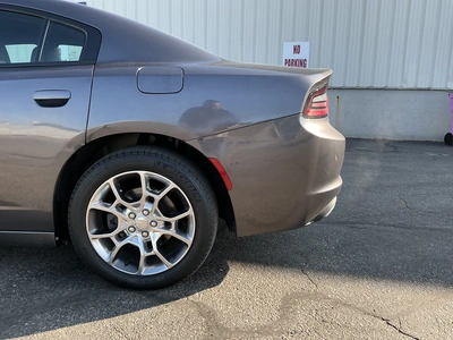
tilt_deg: -9.7
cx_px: 226
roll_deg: -0.3
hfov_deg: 63.4
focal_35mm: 28
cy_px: 170
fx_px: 366
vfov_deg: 49.7
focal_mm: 3
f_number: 1.8
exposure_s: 1/226
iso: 20
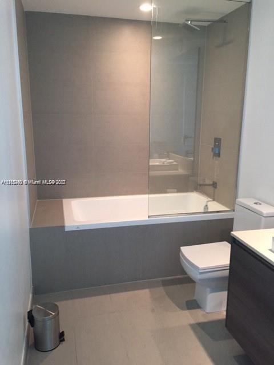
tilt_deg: -11.8
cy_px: 182
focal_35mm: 29
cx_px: 137
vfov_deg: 61.7
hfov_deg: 48.2
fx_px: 306
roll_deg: +0.6
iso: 160
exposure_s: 1/30
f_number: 2.2
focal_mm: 4.15
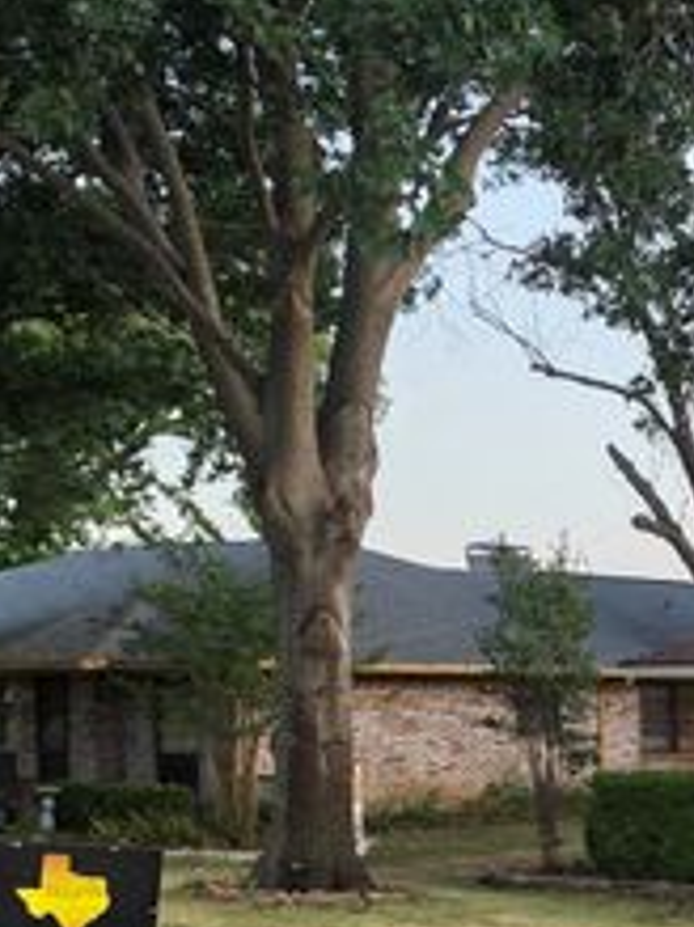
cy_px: 844
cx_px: 910
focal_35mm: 70
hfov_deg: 19.3
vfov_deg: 26.8
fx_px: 1873
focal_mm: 6.5
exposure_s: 1/180
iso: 40
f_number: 1.4
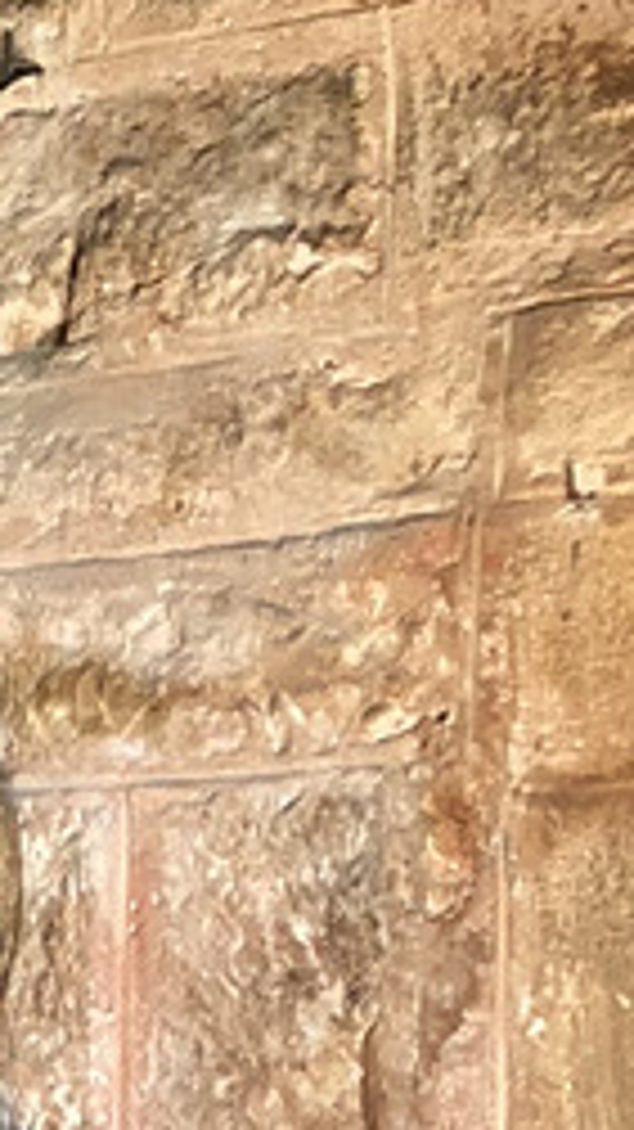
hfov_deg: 7.9
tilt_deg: +5.1
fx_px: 4368
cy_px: 747
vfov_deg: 14.7
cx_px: -706
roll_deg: -0.3
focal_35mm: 146
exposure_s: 1/17
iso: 80
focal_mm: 4
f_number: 1.8
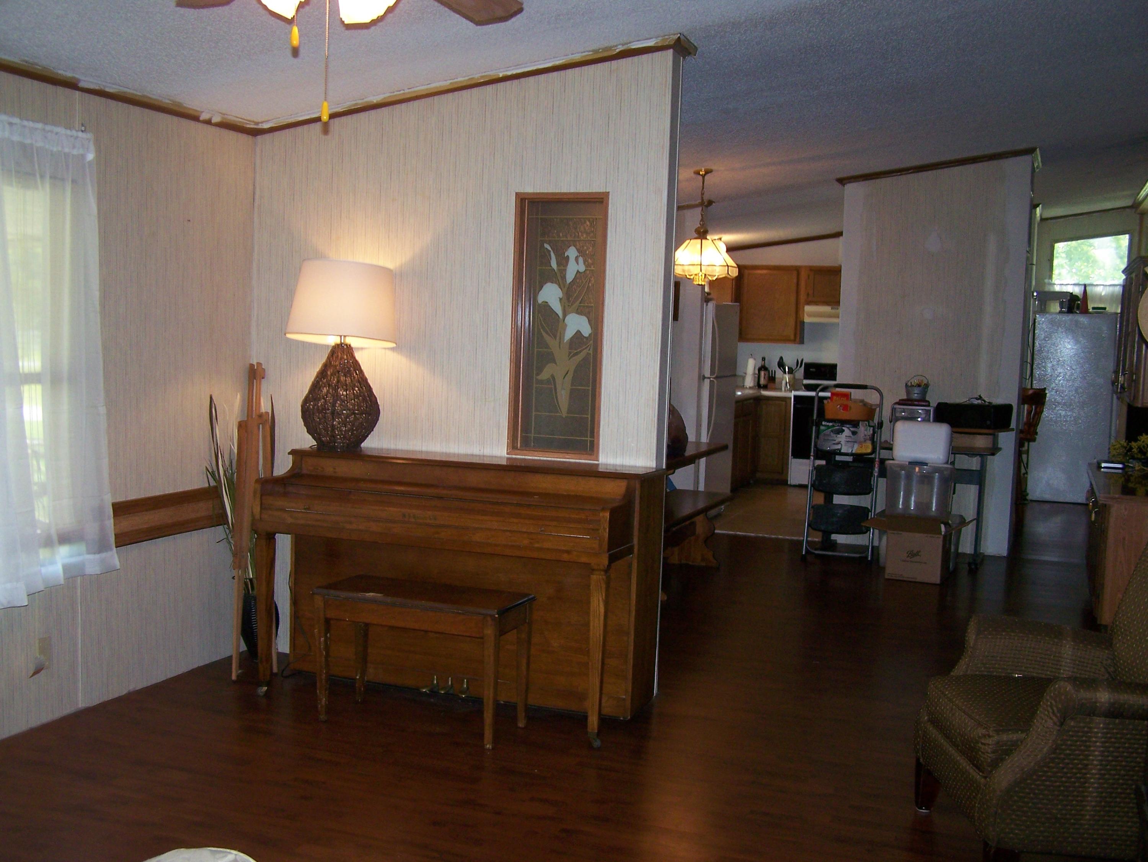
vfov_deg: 37.8
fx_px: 1261
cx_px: 574
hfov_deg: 48.9
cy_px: 431
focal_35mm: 38
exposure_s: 1/60
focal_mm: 6.3
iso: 160
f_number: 2.8
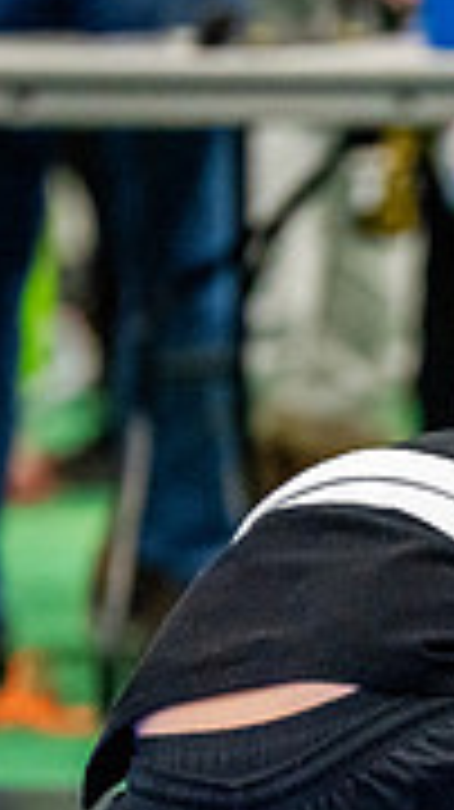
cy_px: 515
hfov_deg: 1.8
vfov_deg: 3.2
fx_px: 14473
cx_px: 598
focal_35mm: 675
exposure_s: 1/500
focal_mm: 200
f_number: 2.8
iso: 5000
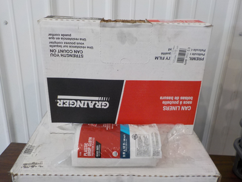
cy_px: 91
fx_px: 210
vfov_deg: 46.8
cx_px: 121
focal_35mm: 30
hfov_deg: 60.0
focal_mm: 4.1
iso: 125
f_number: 3.3
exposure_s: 1/50
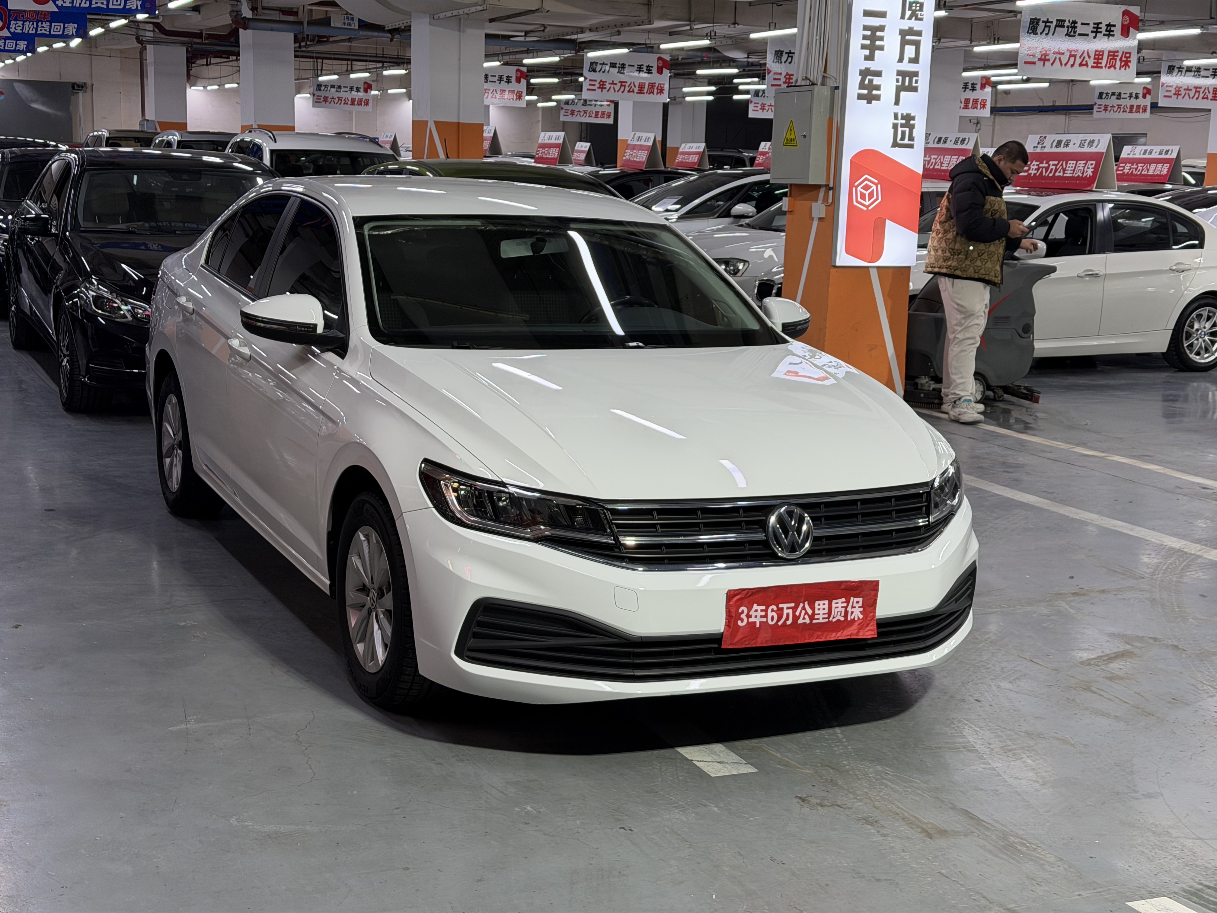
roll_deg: -2.2
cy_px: 456
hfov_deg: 39.7
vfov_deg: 30.3
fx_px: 1688
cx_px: 608
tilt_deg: -10.8
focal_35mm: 48
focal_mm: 6.76
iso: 80
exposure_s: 1/100
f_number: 1.78
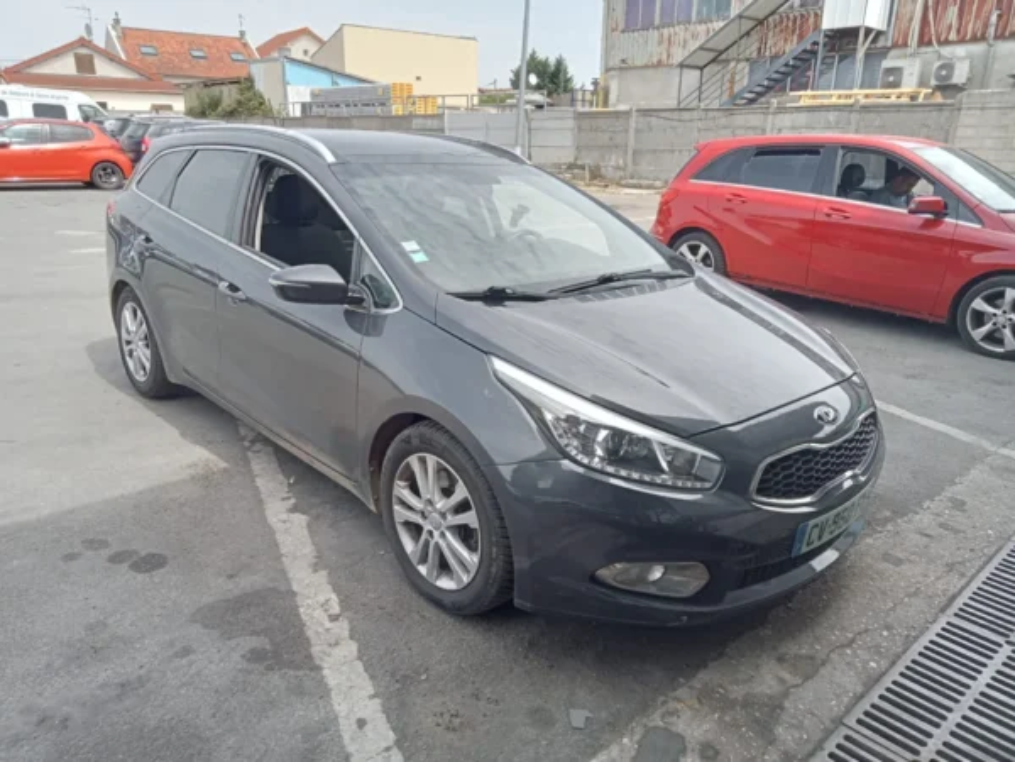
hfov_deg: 63.4
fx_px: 821
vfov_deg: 49.7
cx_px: 508
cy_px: 381
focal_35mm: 28
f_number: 2.2
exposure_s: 1/235
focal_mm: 3.46
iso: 100
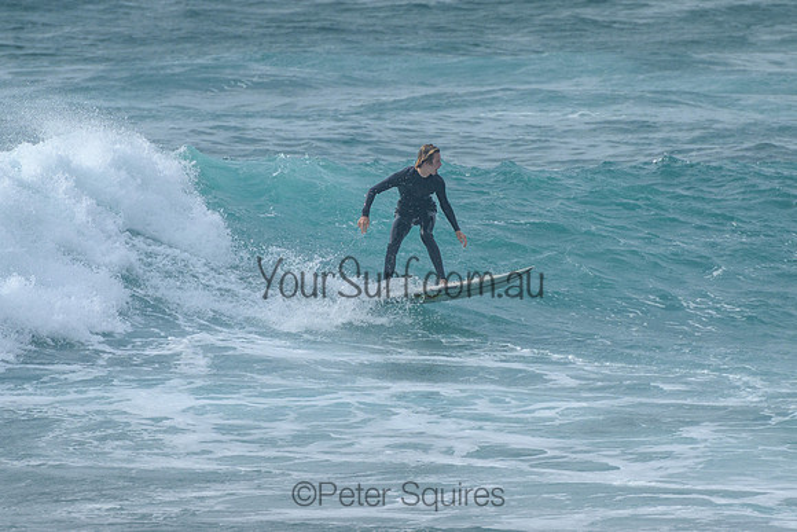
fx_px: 12186
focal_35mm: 550
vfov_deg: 2.5
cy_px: 218
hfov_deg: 3.7
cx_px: 443
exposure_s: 1/2000
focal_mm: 400
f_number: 9
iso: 500
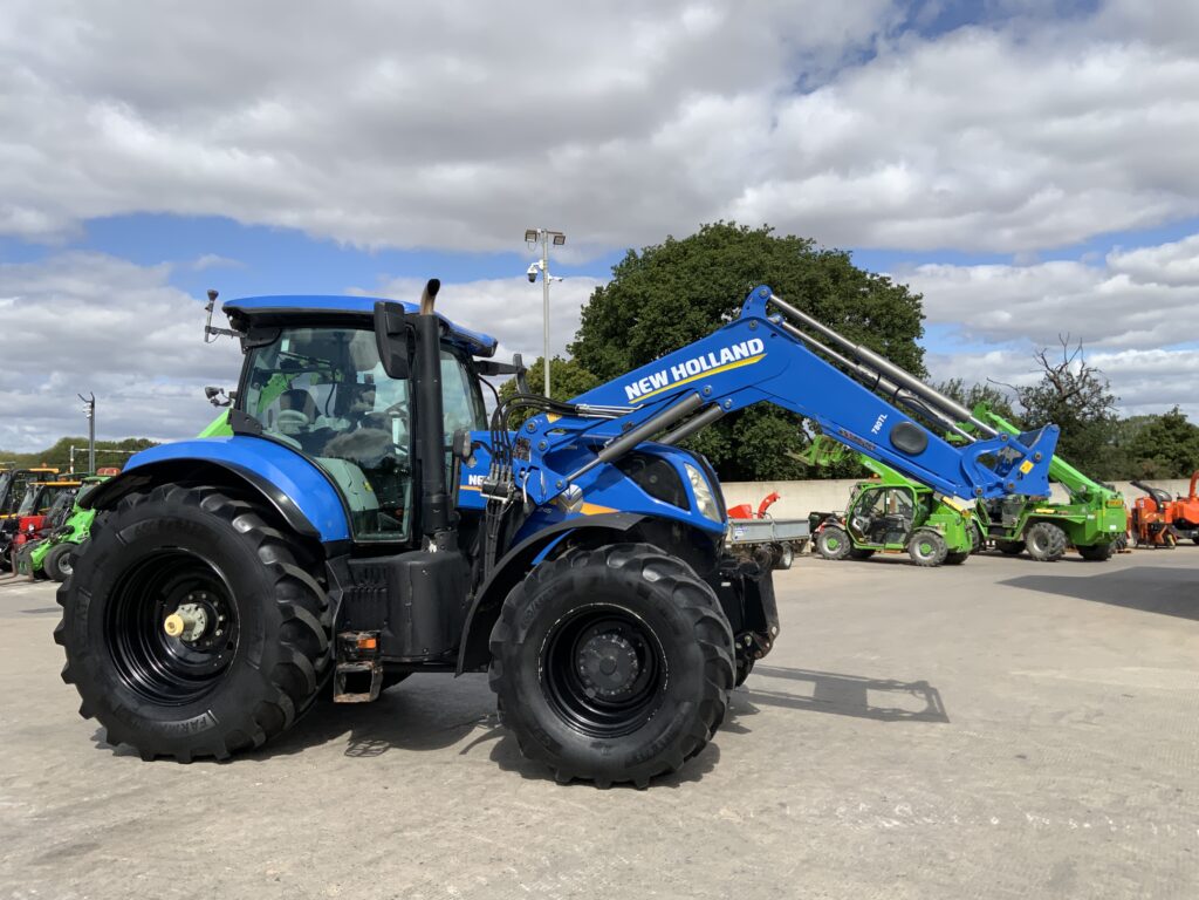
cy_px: 450
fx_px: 1004
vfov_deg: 48.2
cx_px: 600
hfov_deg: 61.7
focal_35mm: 29
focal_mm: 3
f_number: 1.8
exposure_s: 1/2427
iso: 20
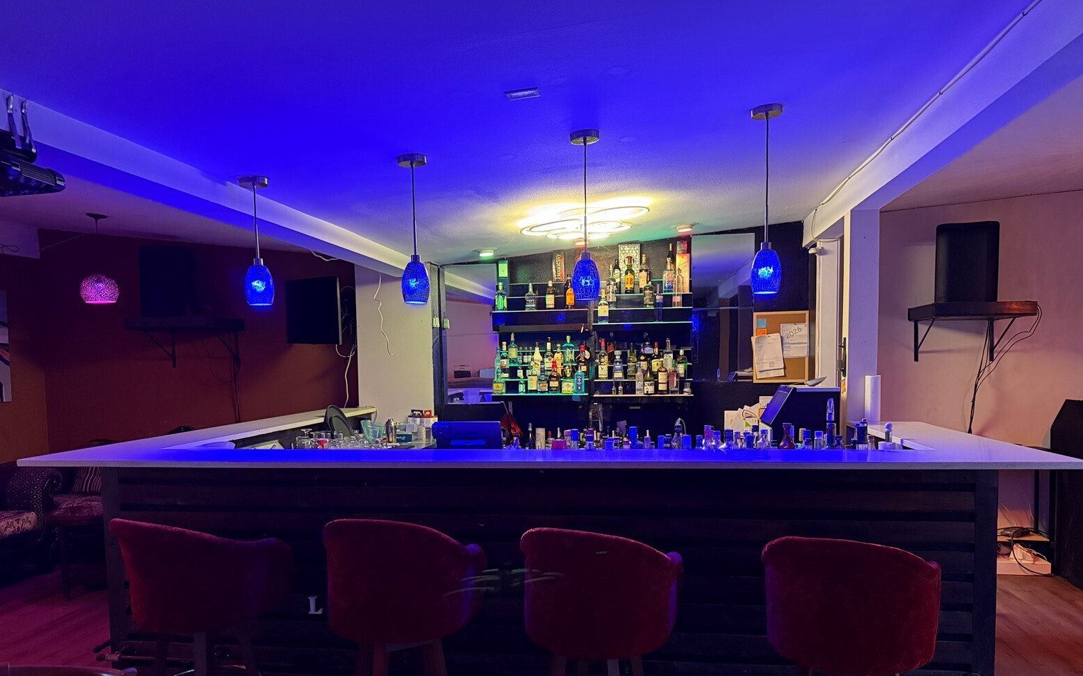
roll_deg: +1.2
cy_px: 400
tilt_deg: -3.0
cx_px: 544
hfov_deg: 70.4
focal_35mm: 26
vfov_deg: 47.3
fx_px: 767
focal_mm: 6.76
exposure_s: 1/51
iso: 800
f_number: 1.78
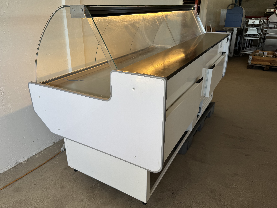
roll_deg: +0.1
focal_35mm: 26
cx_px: 132
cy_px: 97
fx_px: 208
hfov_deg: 67.3
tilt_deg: -20.2
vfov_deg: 53.0
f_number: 1.78
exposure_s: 1/170
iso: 64
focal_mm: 6.76
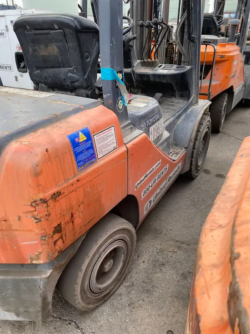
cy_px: 167
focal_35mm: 26
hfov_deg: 53.1
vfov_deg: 67.3
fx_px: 250
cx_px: 125
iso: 32
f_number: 1.8
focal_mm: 4.25
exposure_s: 1/219
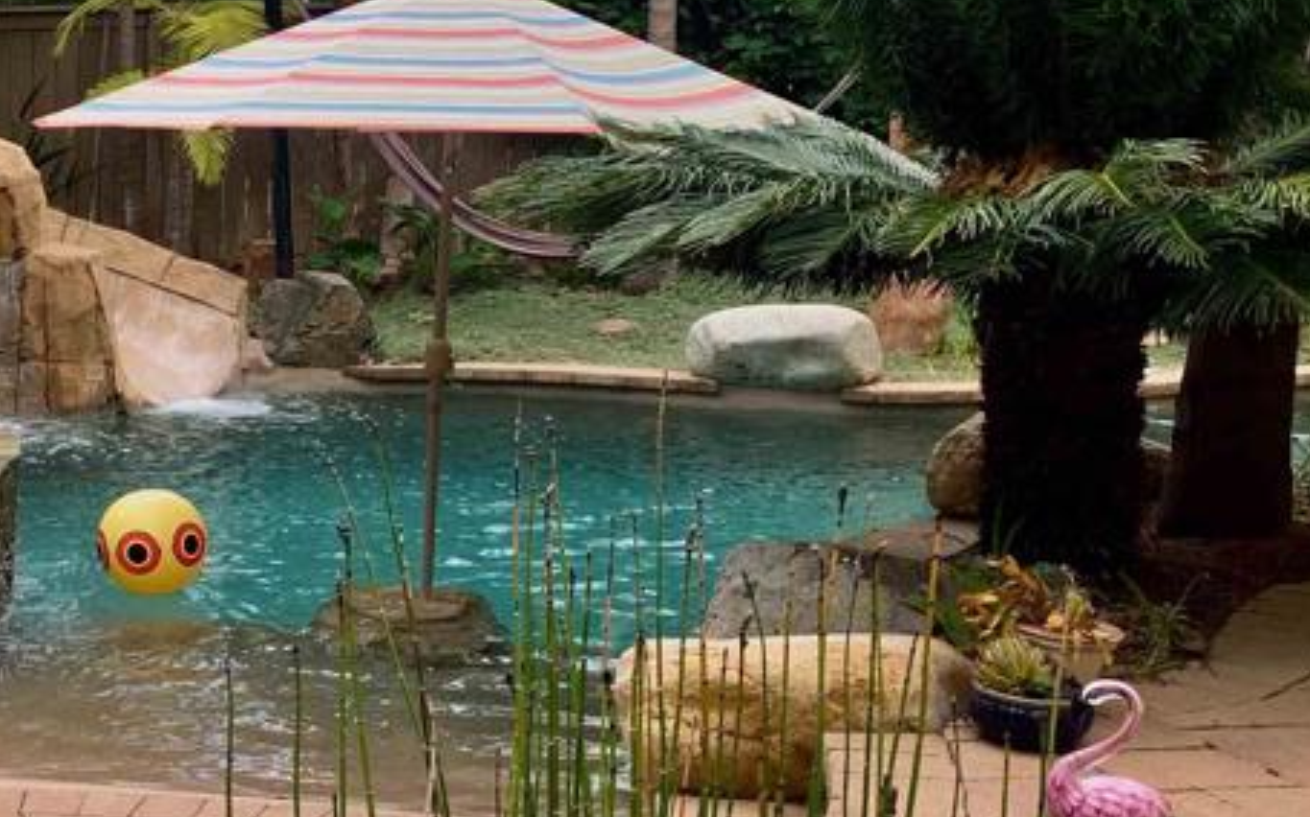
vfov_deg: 20.8
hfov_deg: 30.2
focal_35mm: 62
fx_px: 2213
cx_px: -58
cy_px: 598
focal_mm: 4.25
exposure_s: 1/623
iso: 25
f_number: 1.8
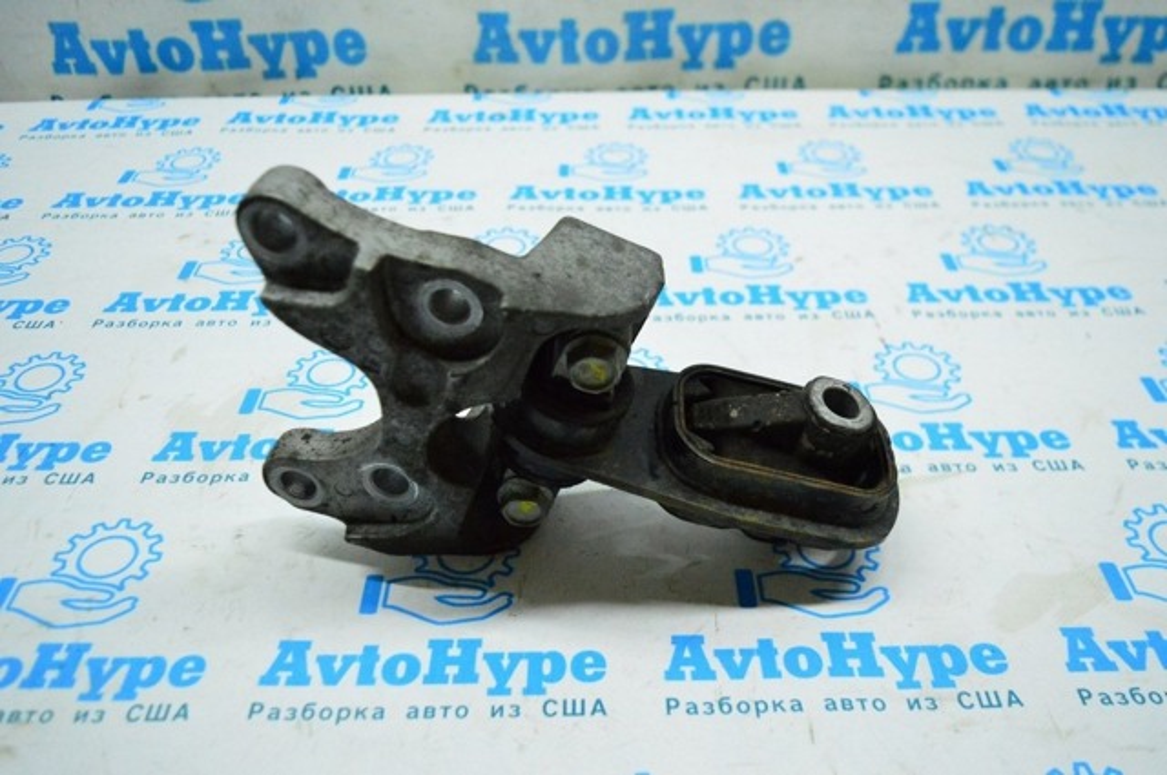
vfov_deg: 39.9
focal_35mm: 33
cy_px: 388
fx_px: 1068
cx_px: 584
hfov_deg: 57.3
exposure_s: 1/800
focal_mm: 22
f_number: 4
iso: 6400
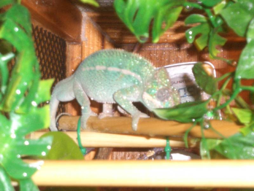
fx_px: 748
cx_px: 127
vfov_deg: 14.5
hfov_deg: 19.3
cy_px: 96
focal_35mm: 102
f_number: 6.6
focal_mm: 13.5
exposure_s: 1/40
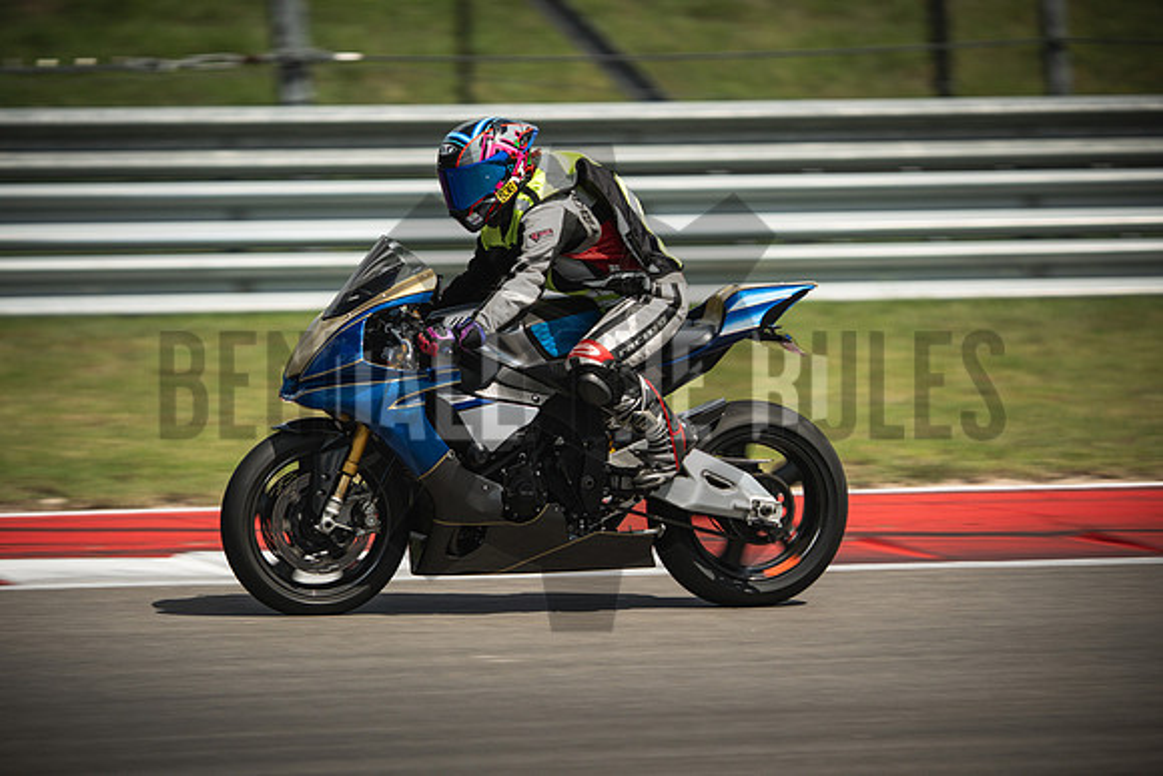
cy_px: 388
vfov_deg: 4.6
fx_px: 9693
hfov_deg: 6.9
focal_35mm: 300
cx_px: 582
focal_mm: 200
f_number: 2
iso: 250
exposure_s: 1/320
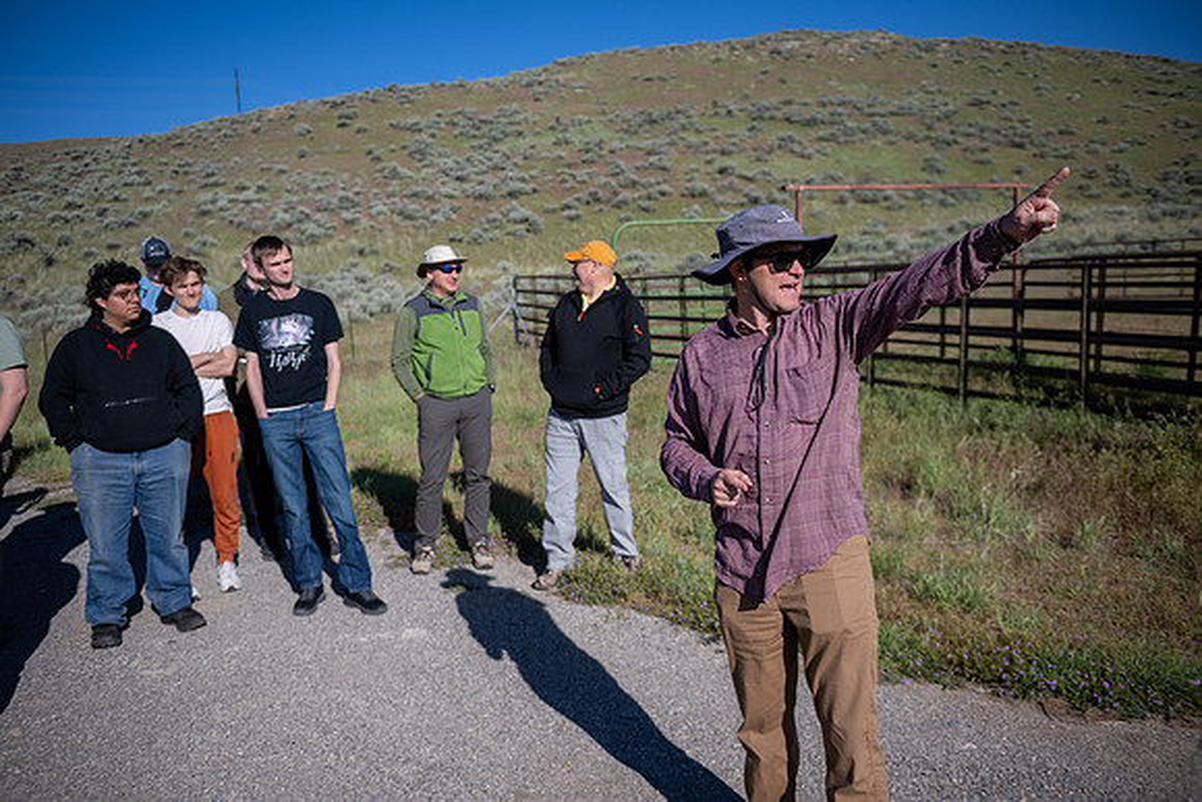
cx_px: 601
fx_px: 1035
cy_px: 401
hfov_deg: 60.3
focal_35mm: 31
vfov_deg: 42.3
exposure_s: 1/4000
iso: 100
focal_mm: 31
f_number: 2.8
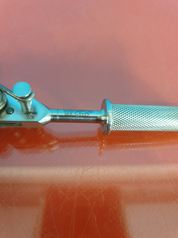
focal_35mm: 26
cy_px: 119
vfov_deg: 67.3
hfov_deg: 53.1
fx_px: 178
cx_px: 89
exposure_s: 1/20
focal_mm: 4.3
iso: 320
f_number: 1.5
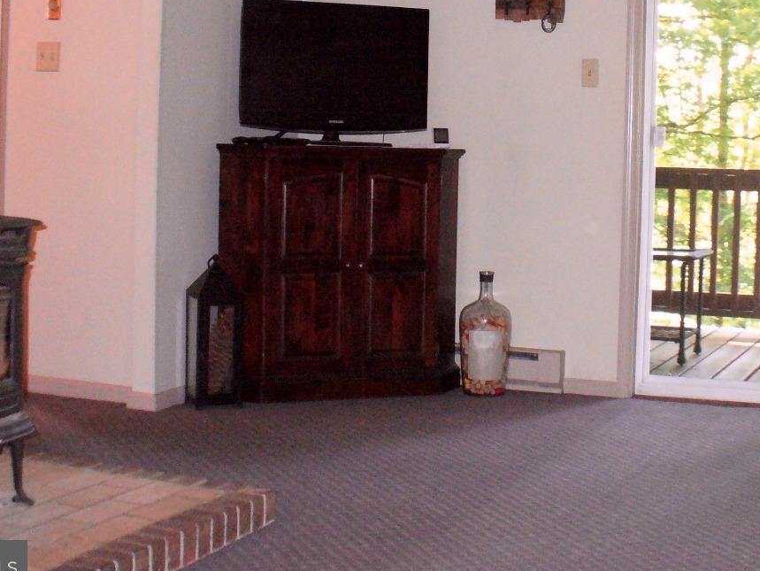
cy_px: 113
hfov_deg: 30.9
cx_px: 510
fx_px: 1362
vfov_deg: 23.3
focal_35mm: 62
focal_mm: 6.1
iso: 400
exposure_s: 1/30
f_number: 2.8
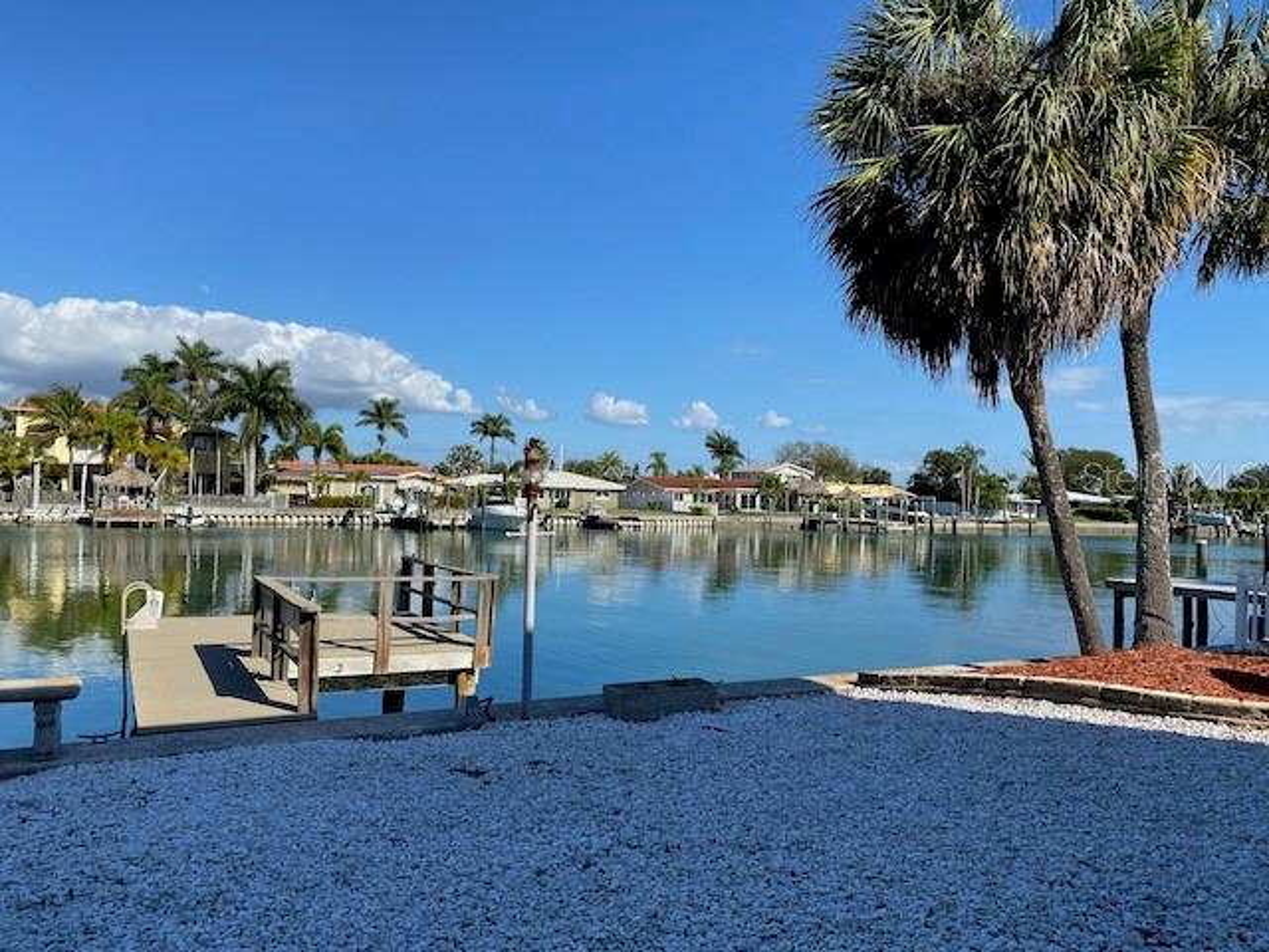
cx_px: 634
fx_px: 953
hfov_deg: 67.3
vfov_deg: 53.1
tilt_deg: +1.0
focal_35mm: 26
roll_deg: -1.1
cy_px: 476
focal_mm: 4.25
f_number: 1.8
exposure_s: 1/2967
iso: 32
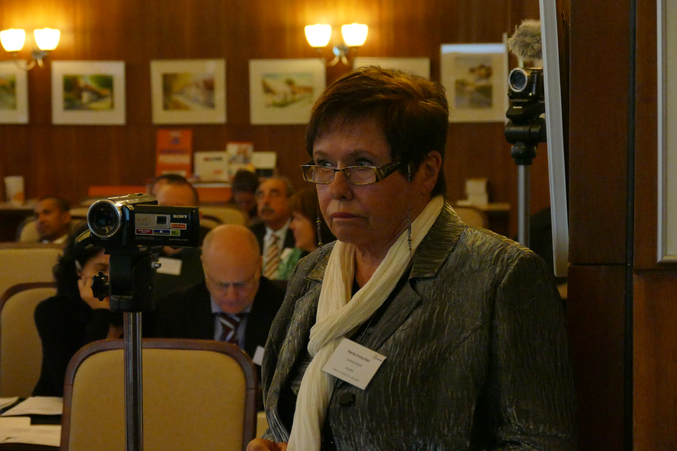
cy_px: 226
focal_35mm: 107
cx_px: 338
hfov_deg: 19.1
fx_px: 2012
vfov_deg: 12.8
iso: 3200
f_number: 3.9
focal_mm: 39.2
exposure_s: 1/125
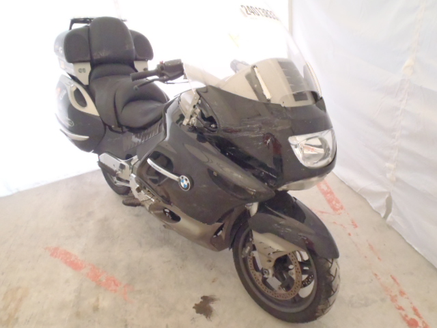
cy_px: 164
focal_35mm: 28
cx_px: 218
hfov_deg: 63.4
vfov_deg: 49.7
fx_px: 353
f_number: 3.5
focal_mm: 5
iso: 800
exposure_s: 1/50
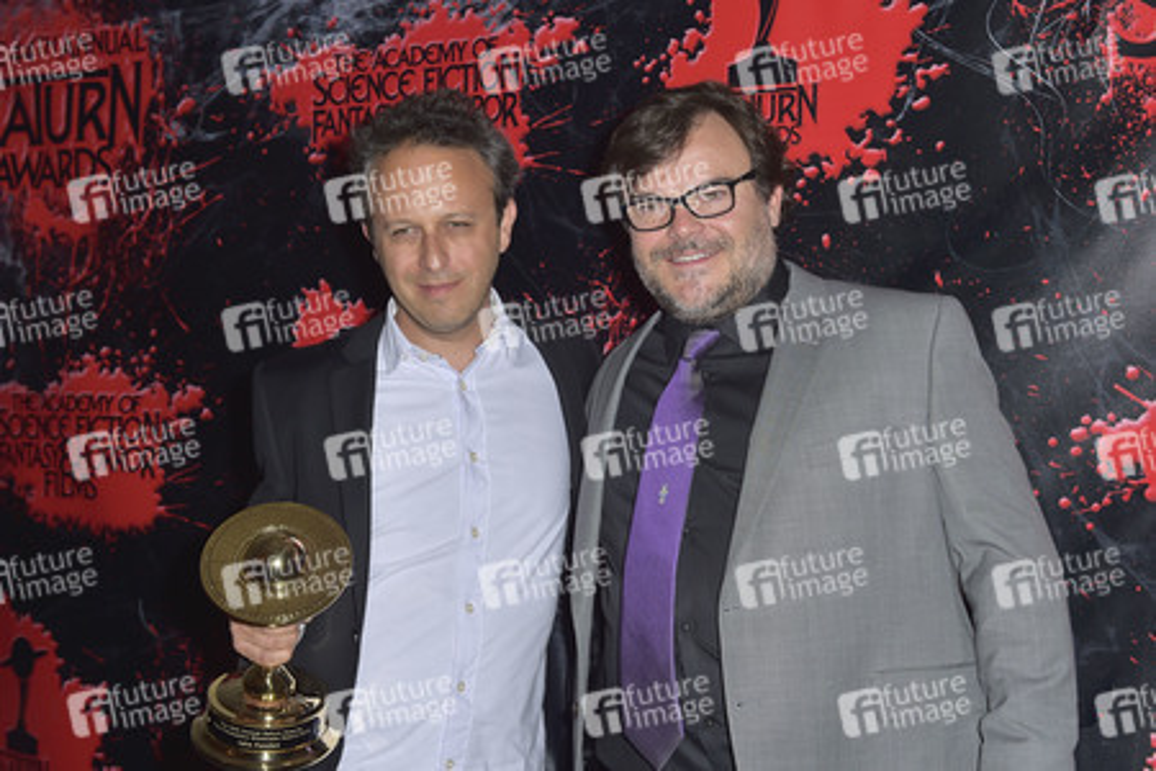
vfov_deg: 27.0
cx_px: 578
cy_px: 386
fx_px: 1605
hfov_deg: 39.6
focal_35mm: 50
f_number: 6.3
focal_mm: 50
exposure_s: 1/250
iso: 250
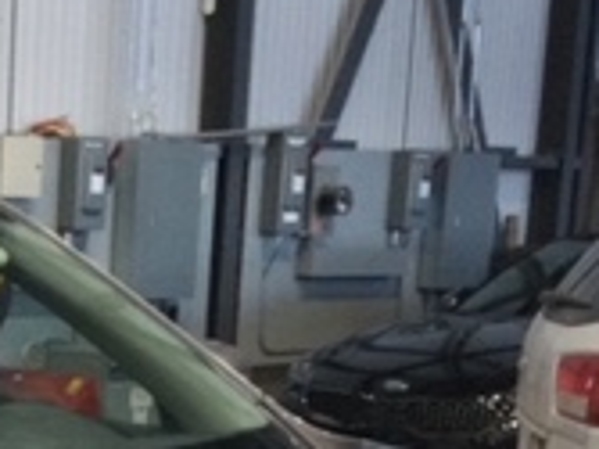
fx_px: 2058
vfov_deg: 11.8
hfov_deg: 16.0
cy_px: 715
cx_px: -90
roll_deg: -2.1
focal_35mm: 119
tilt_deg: -11.0
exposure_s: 1/30
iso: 100
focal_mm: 3.3
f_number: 2.4
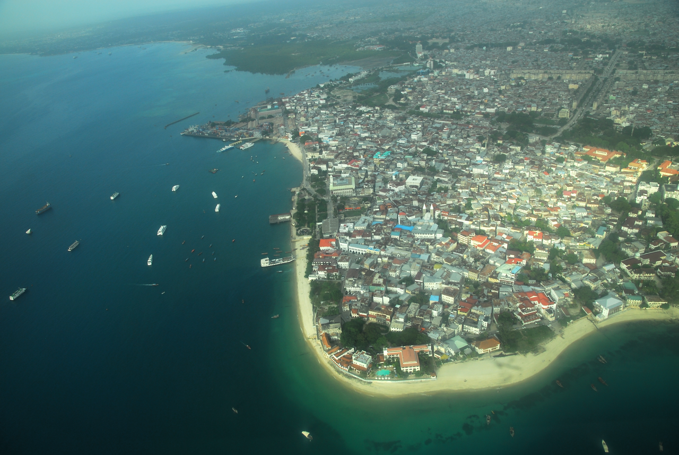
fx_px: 453
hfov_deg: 73.7
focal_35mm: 24
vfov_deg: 53.3
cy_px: 228
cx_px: 340
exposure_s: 1/160
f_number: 6.3
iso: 100
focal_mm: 16
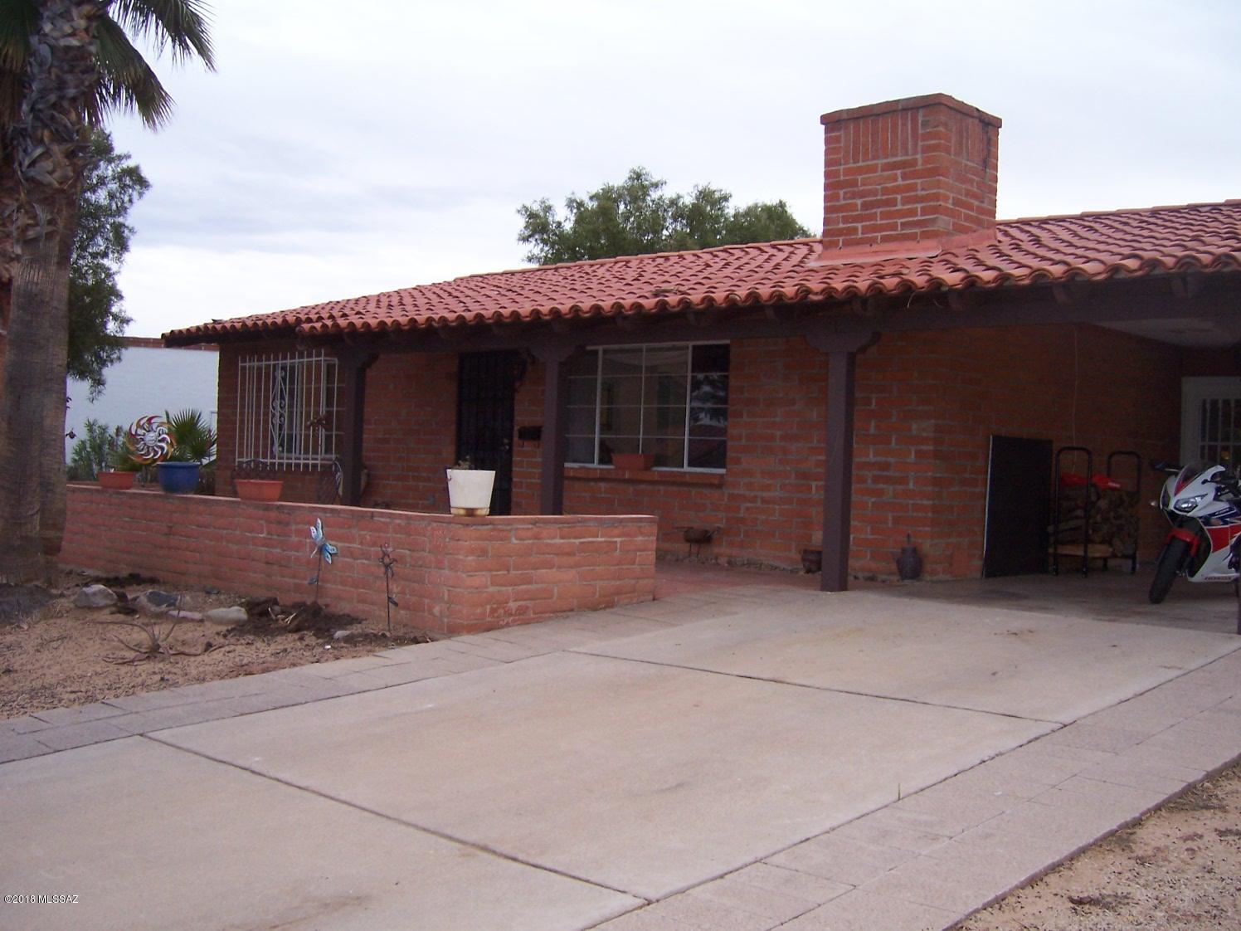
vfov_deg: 39.7
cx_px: 620
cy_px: 466
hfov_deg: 51.4
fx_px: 1291
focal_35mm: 36
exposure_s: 1/60
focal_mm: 6
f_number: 3
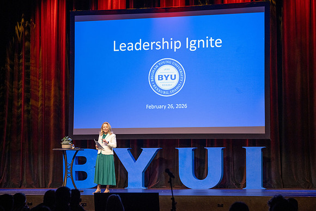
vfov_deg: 14.5
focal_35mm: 94
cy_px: 110
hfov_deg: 21.6
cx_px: 151
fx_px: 828
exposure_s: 1/200
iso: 640
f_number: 3.5
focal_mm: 90
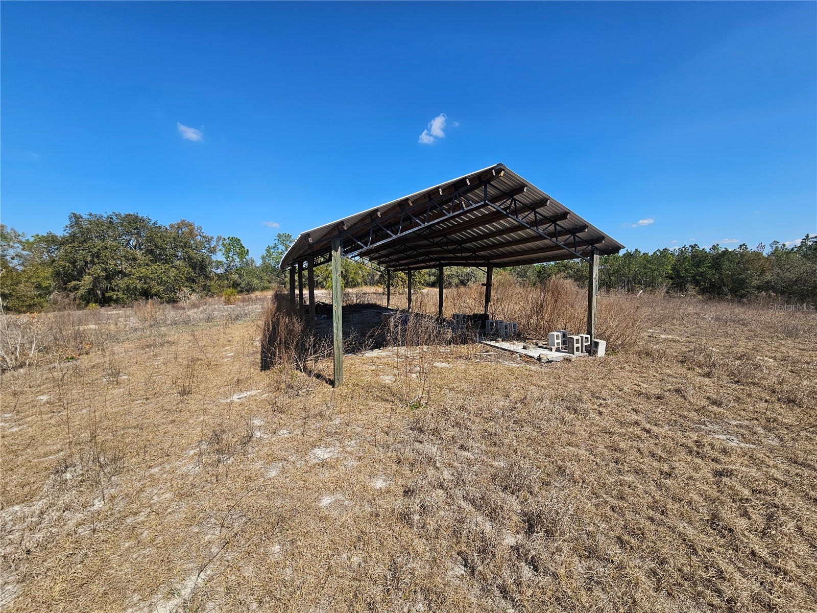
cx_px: 408
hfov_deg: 106.2
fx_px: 307
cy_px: 306
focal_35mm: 13
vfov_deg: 89.9
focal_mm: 2.2
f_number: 2.2
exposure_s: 1/2308
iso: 50
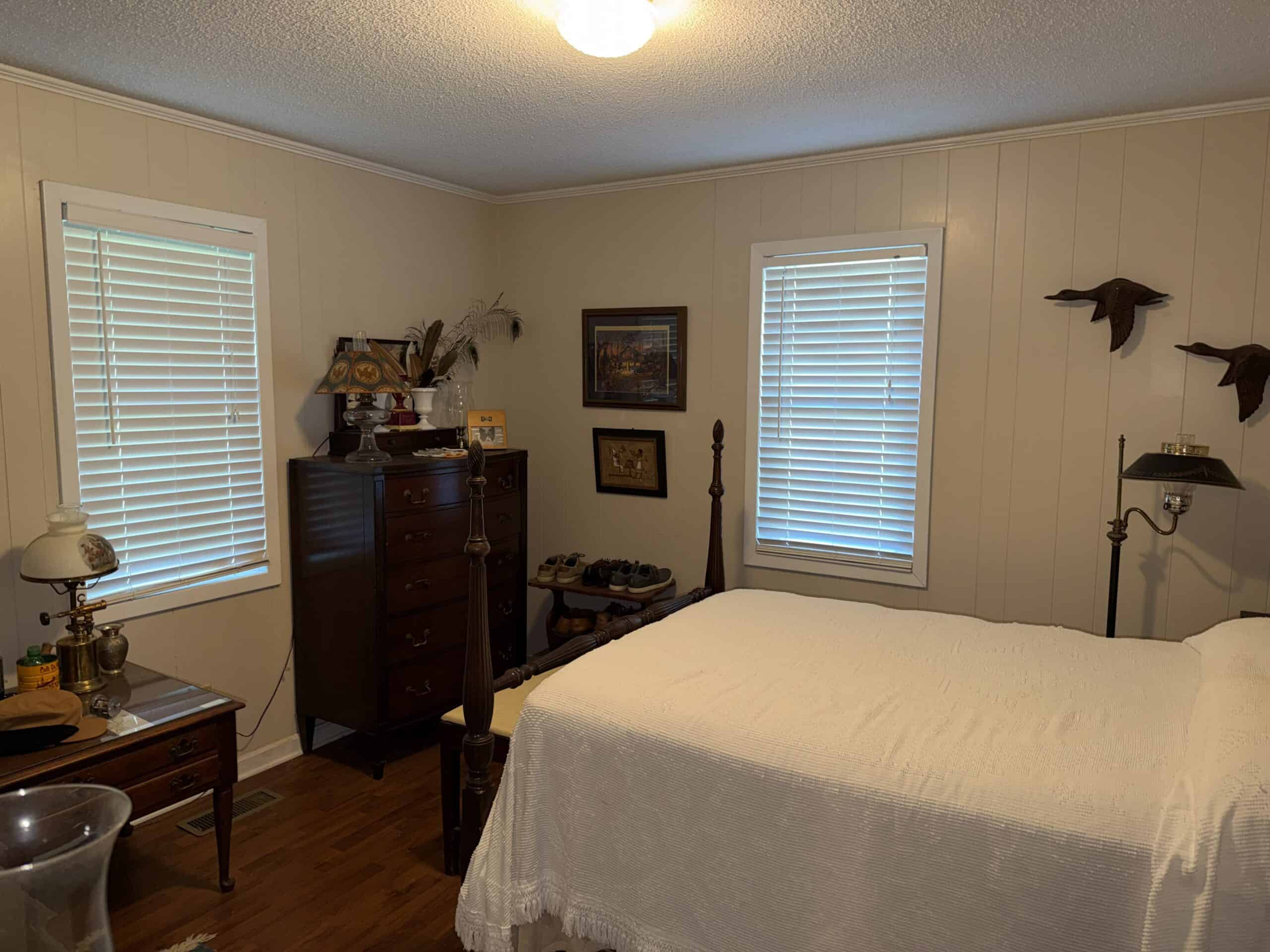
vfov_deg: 56.8
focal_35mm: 24
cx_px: 635
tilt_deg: -7.4
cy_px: 476
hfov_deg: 71.6
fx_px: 881
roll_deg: +1.3
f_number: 1.78
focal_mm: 6.76
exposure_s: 1/20
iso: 100
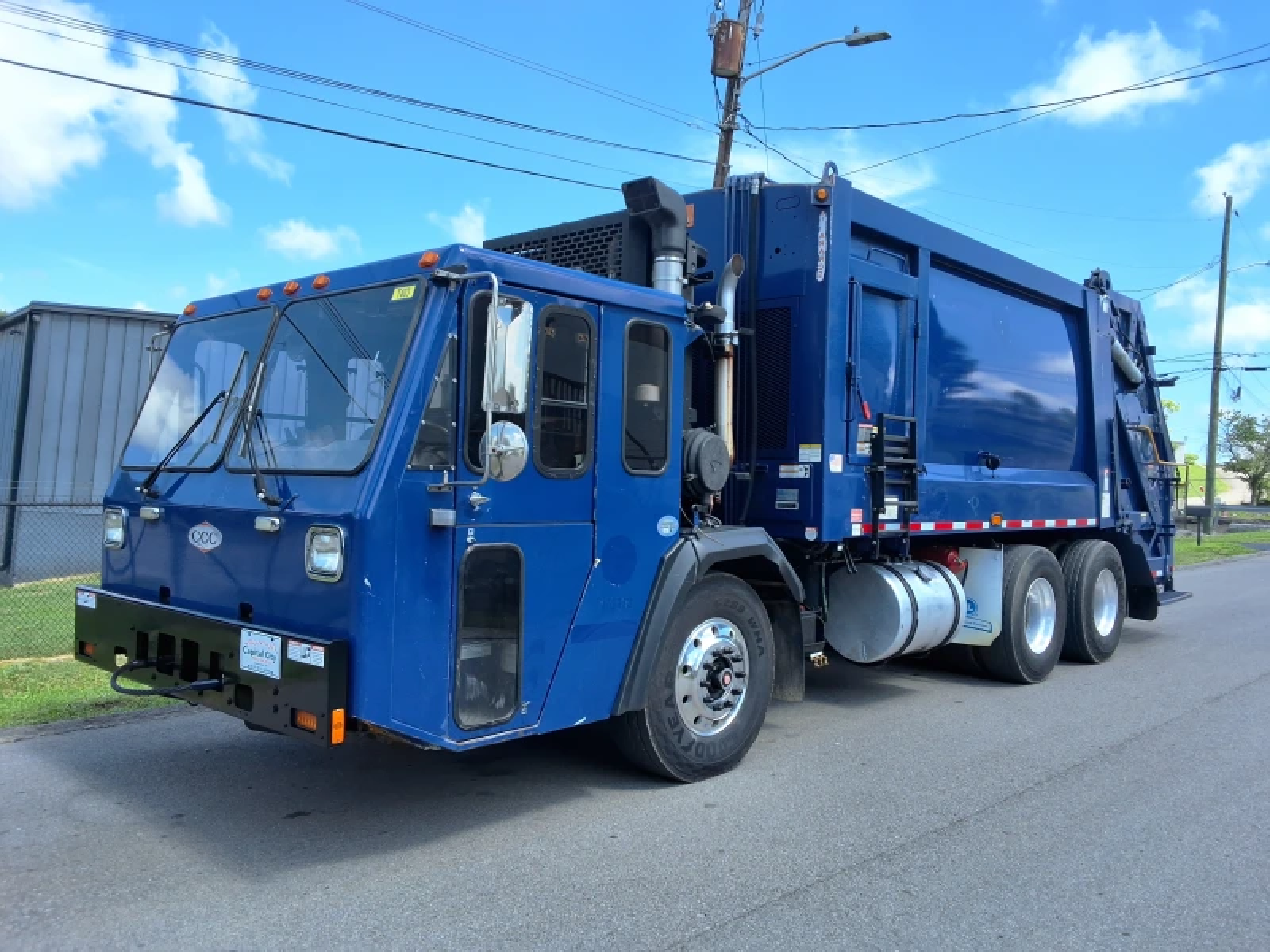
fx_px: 1027
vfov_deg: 49.7
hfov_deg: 63.4
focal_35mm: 28
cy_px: 476
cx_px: 635
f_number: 1.9
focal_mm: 2.91
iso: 32
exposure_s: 1/1008
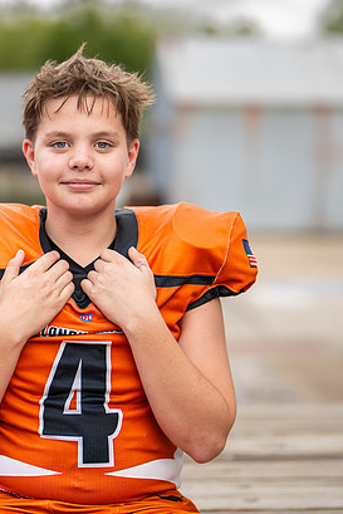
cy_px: 260
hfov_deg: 12.5
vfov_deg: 18.7
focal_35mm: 109
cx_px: 74
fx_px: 1556
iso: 100
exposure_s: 1/1250
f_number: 1.2
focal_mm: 50
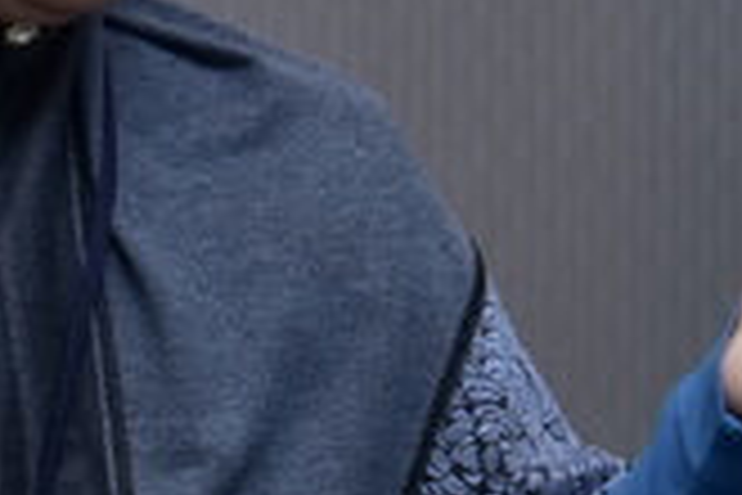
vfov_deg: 4.2
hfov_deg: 6.3
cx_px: 319
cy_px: 315
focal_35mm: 327
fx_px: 6748
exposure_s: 1/50
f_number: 6.3
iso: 320
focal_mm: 45
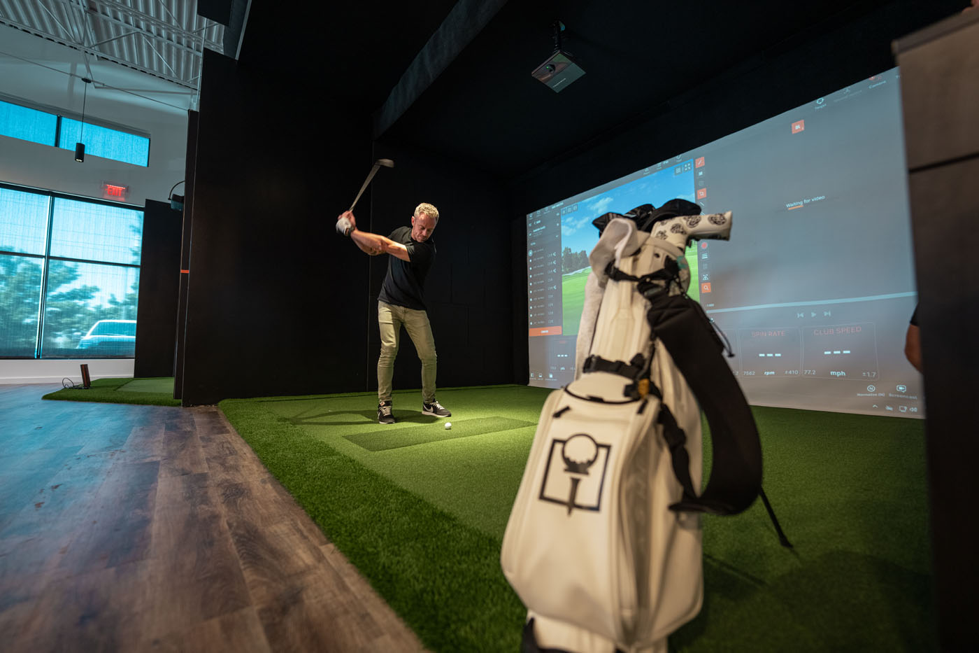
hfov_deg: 104.3
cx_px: 490
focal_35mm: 14
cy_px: 326
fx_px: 381
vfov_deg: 81.2
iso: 1000
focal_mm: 14
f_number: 1.8
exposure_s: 1/80
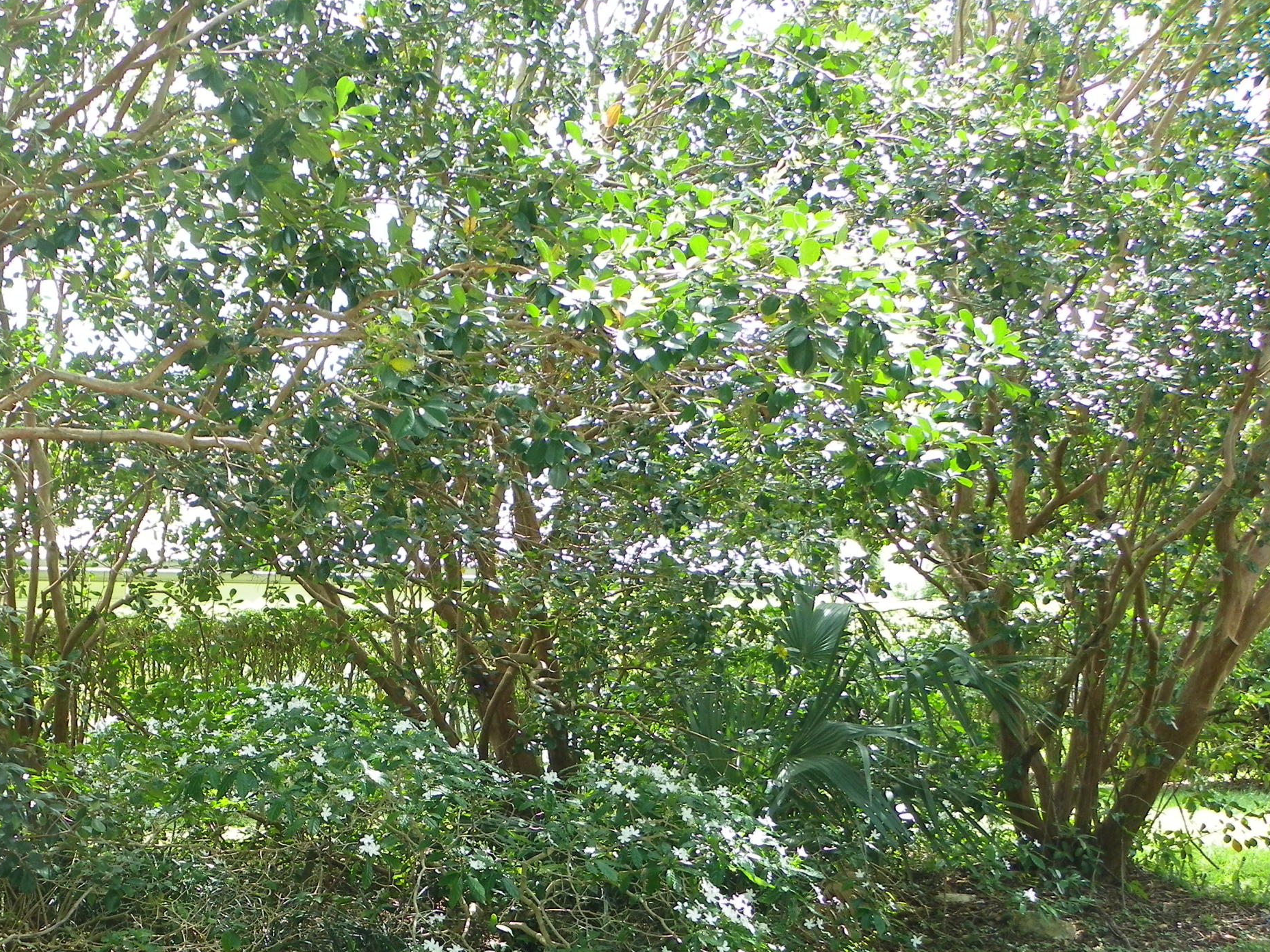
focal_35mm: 42
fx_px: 1541
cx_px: 252
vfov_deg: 33.9
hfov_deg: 42.7
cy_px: 672
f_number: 2.8
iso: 64
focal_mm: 4.6
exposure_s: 1/125
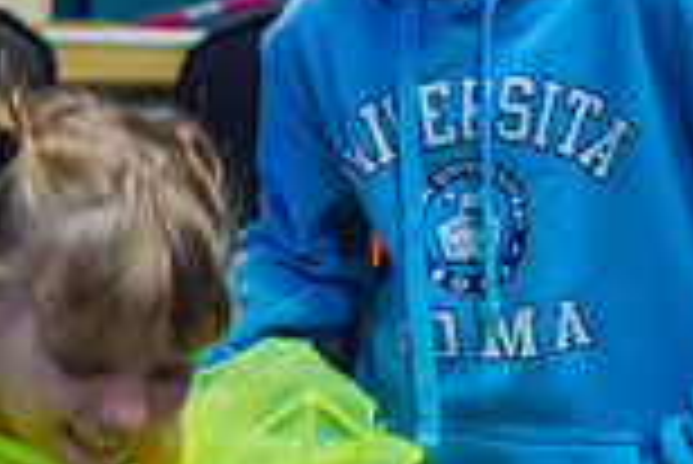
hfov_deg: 15.1
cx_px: -104
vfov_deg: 10.4
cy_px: 128
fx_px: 2543
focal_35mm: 132
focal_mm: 35
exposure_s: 1/125
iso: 6400
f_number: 2.8
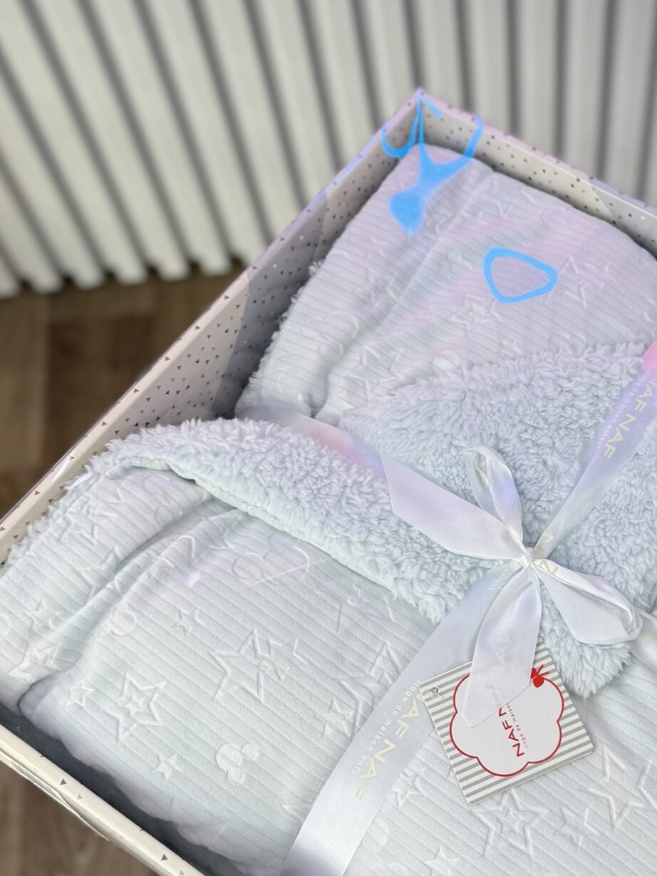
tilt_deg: -62.7
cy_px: 482
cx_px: 519
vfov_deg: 38.1
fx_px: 1265
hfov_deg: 28.5
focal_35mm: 50
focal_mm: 6.76
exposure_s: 1/453
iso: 80
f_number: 1.78
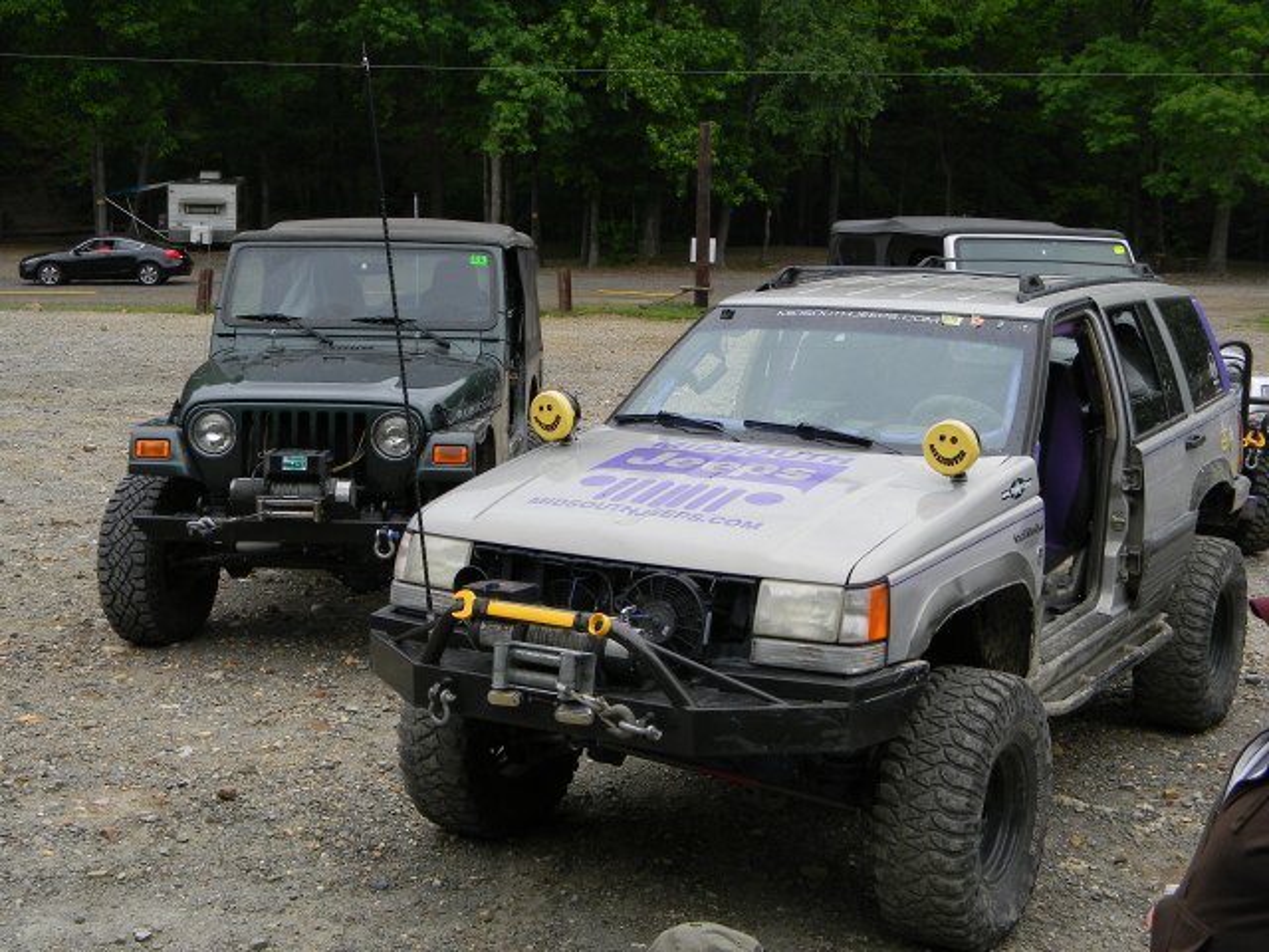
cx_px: 634
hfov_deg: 40.4
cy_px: 476
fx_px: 1723
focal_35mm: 47
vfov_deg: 30.9
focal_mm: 8.6
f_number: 3.9
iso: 80
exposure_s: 1/241
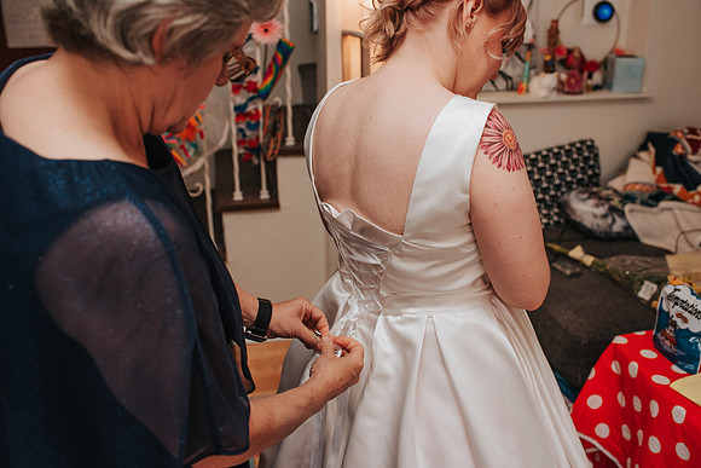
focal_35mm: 35
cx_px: 350
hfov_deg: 54.4
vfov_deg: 37.9
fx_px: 682
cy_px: 234
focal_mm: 35
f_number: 4
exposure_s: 1/160
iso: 800
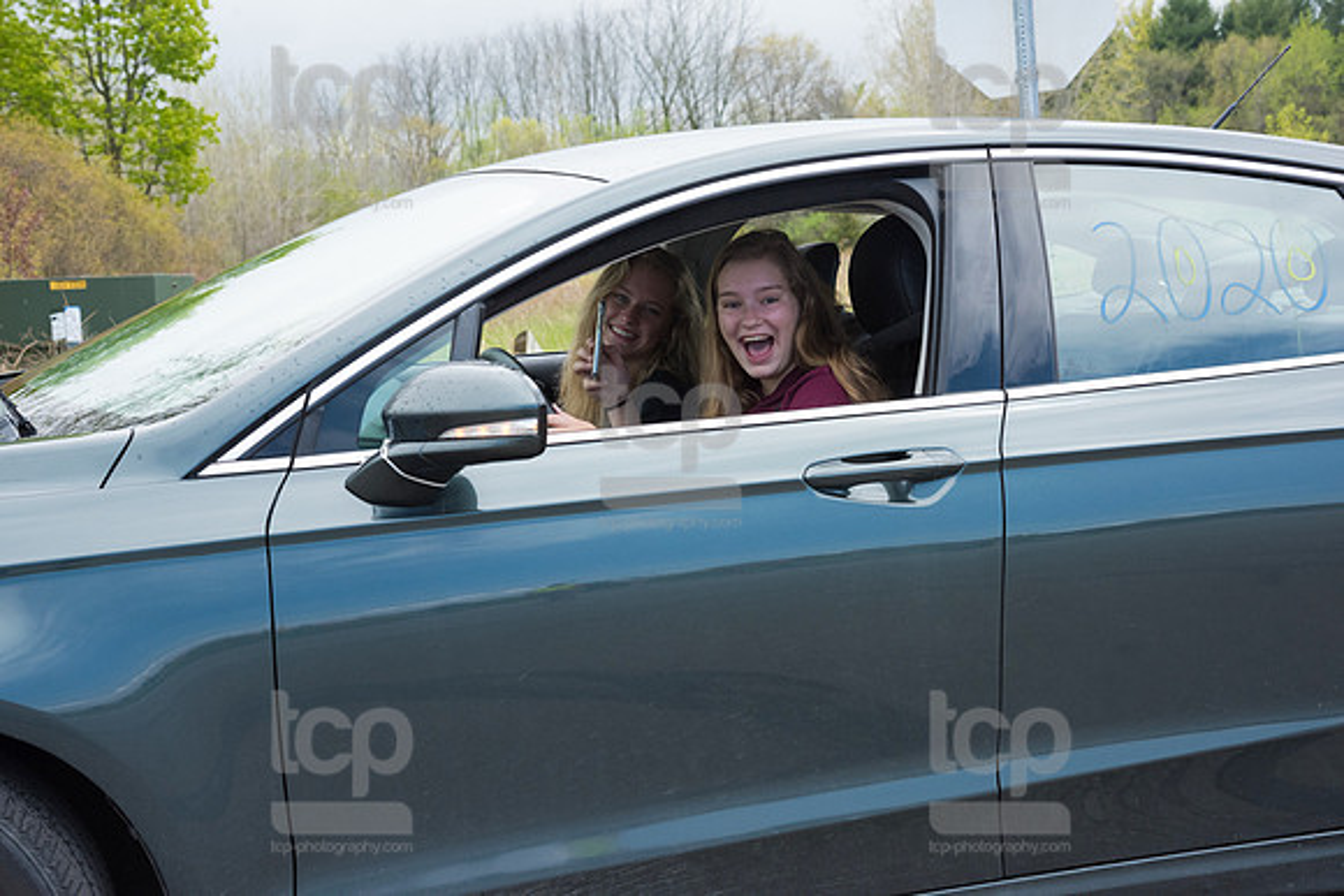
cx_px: 672
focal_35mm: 55
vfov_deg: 24.6
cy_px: 448
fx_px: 2054
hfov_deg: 36.2
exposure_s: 1/800
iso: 1250
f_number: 7.1
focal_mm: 55
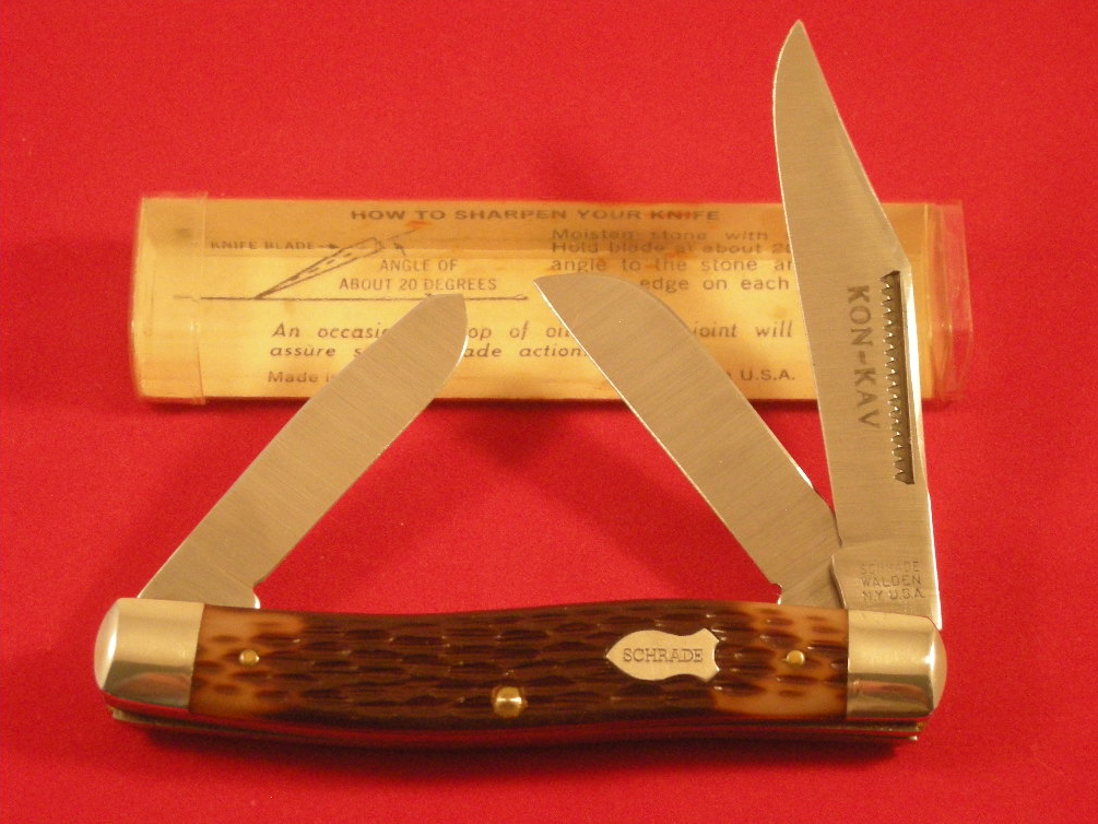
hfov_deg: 18.4
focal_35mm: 107
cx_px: 558
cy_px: 405
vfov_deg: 13.8
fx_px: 3394
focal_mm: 17.1
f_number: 4.7
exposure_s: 1/31
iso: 400
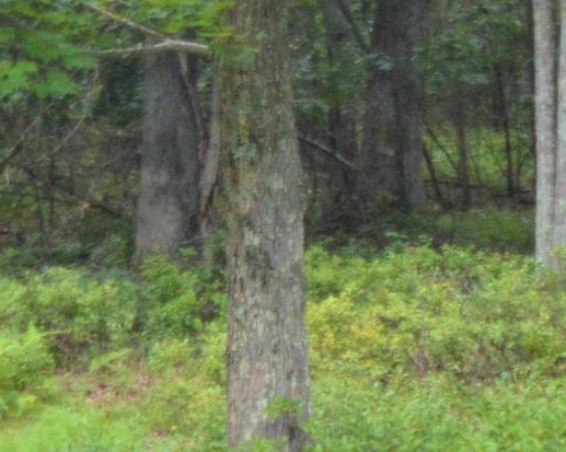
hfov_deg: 9.8
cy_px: 437
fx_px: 3281
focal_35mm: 196
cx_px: 444
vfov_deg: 7.9
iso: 1100
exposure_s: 1/500
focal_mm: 24
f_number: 4.5
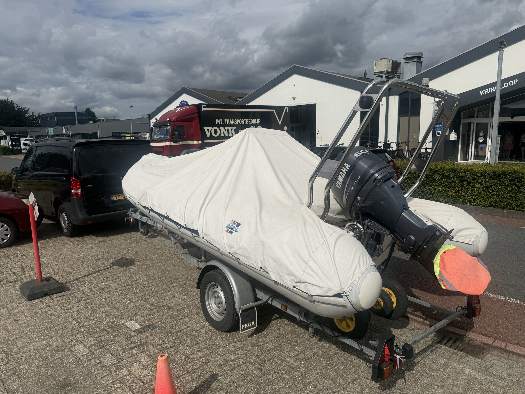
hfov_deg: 71.6
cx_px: 262
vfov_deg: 56.8
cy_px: 197
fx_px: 364
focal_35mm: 24
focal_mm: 6.76
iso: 64
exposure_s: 1/14286
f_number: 1.78
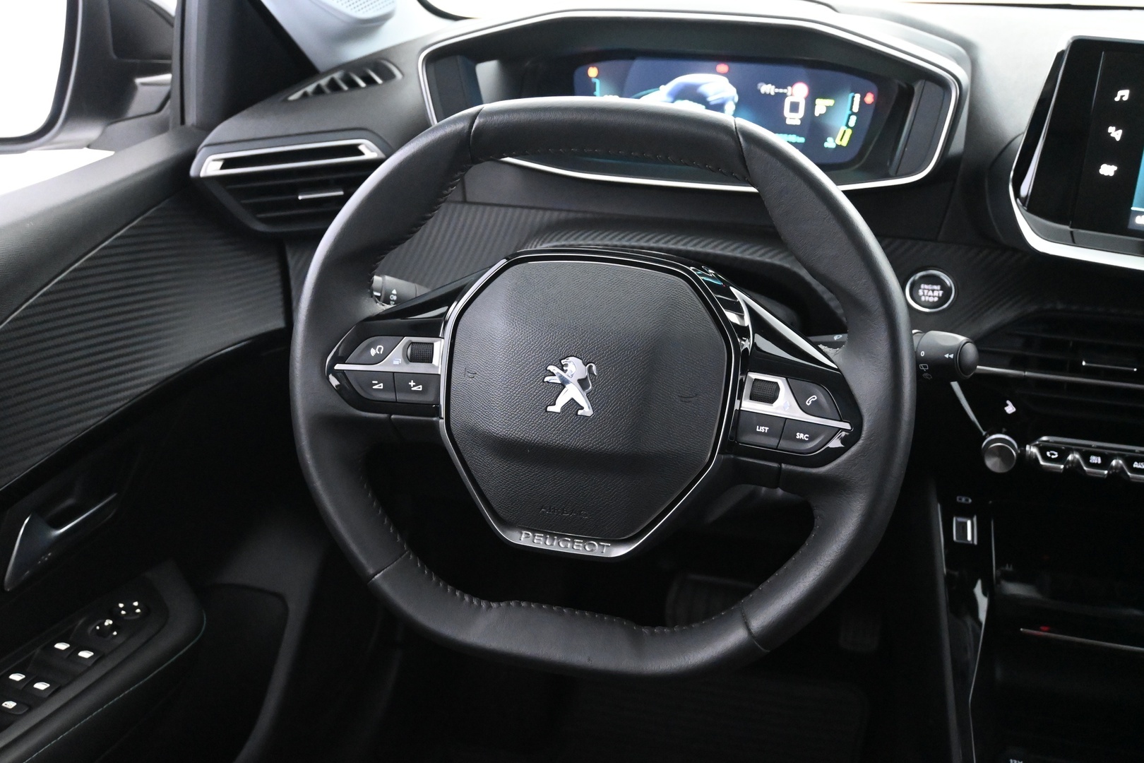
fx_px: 1239
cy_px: 382
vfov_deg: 34.2
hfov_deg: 49.6
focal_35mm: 39
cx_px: 572
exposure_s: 1/40
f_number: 4.5
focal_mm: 26
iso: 6400
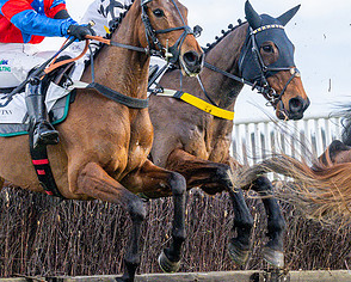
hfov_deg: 7.5
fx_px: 2684
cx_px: 165
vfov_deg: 6.0
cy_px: 149
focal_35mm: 258
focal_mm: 70
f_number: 4
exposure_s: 1/2000
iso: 640
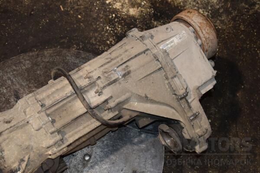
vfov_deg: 29.9
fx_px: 325
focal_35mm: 45
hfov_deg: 43.6
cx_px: 130
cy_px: 86
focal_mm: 30
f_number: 5
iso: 800
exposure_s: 1/60
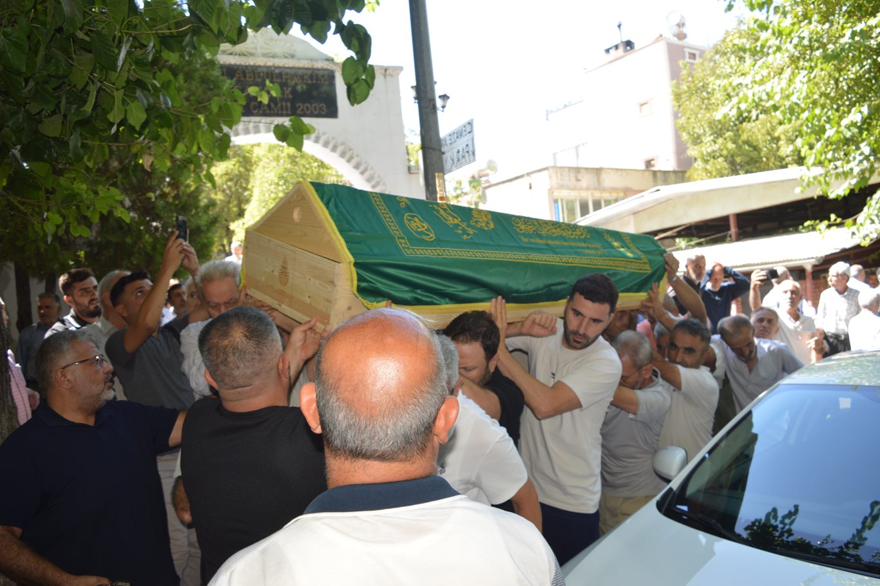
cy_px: 293
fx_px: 660
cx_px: 440
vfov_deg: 47.9
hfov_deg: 67.4
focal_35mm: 27
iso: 125
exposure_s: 1/125
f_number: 4
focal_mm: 18
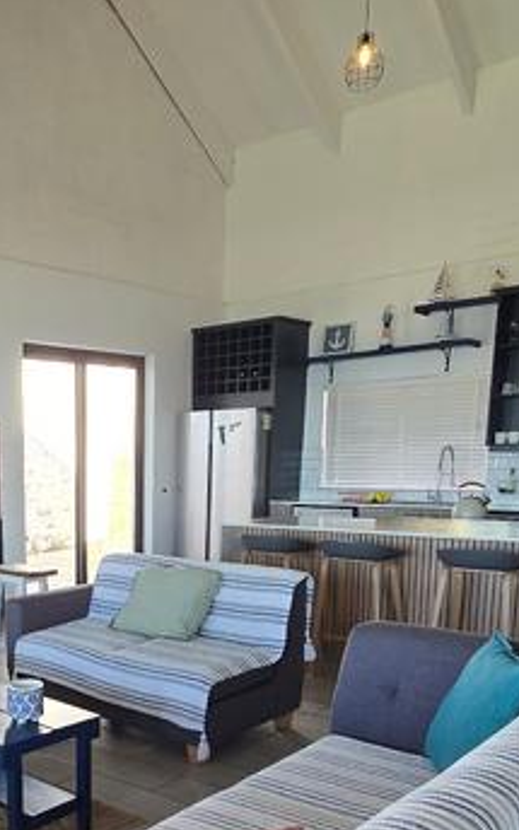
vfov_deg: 56.3
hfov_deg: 36.4
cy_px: 637
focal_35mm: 32
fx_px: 724
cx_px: 29
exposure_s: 1/100
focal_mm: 2.2
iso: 50
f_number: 2.2
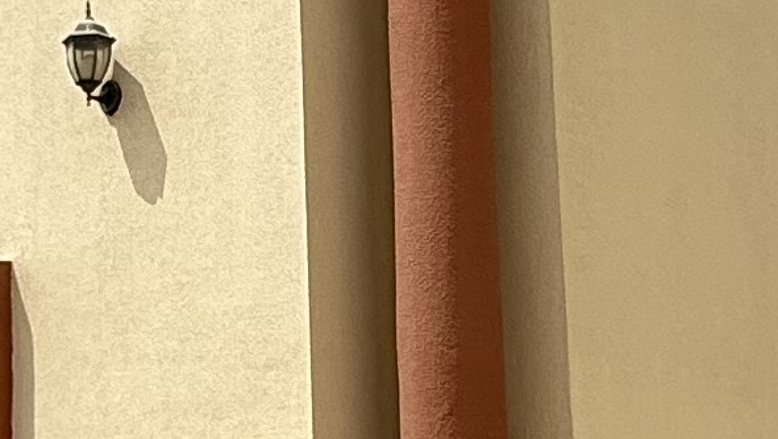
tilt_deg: +12.3
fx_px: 2146
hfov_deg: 20.5
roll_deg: +1.0
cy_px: 235
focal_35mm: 104
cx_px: 361
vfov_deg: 11.7
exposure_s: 1/1189
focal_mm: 2.22
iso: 20
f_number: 2.2
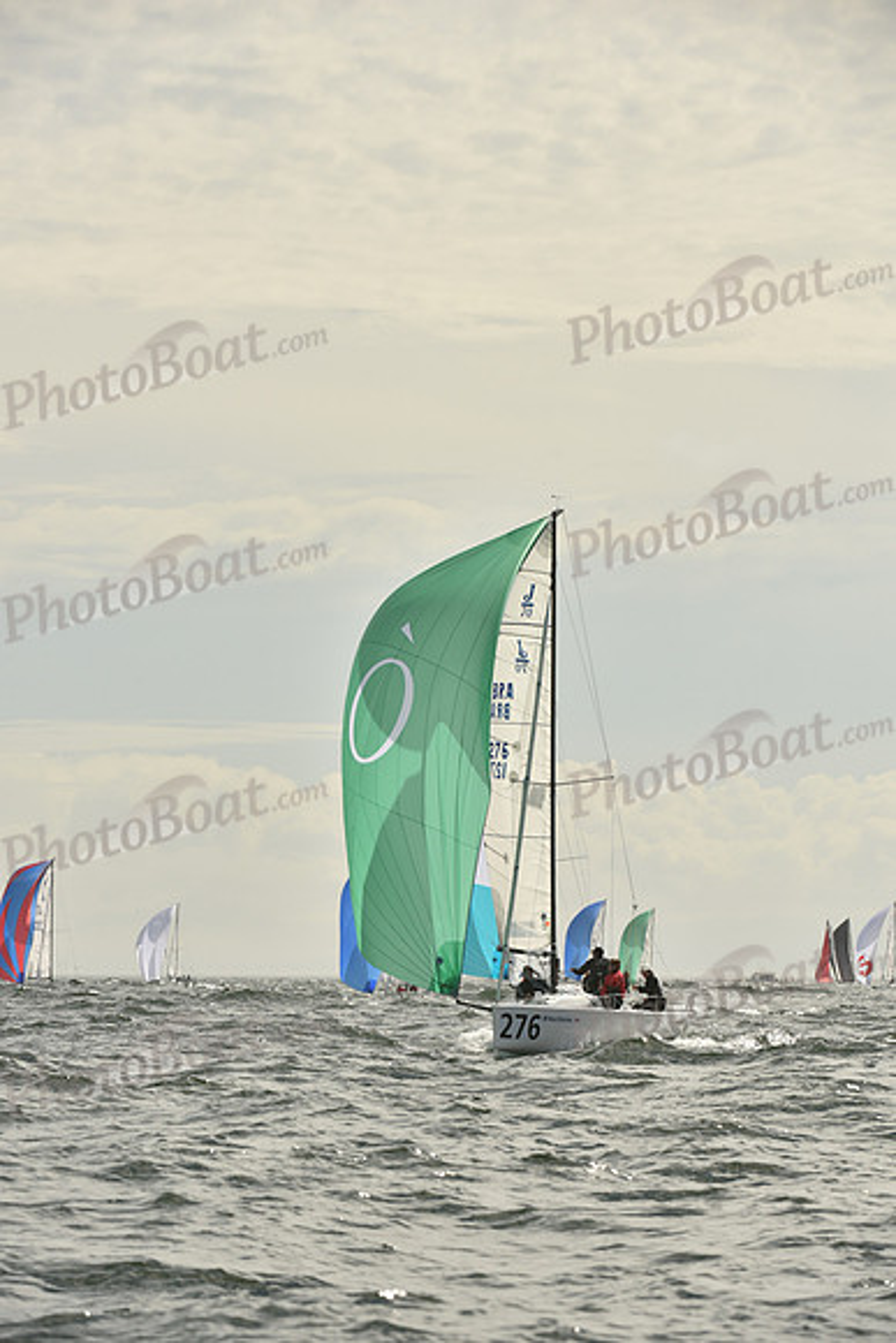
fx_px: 7462
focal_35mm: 200
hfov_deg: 6.9
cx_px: 448
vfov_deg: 10.3
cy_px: 672
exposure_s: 1/1600
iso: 320
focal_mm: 200
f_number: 9
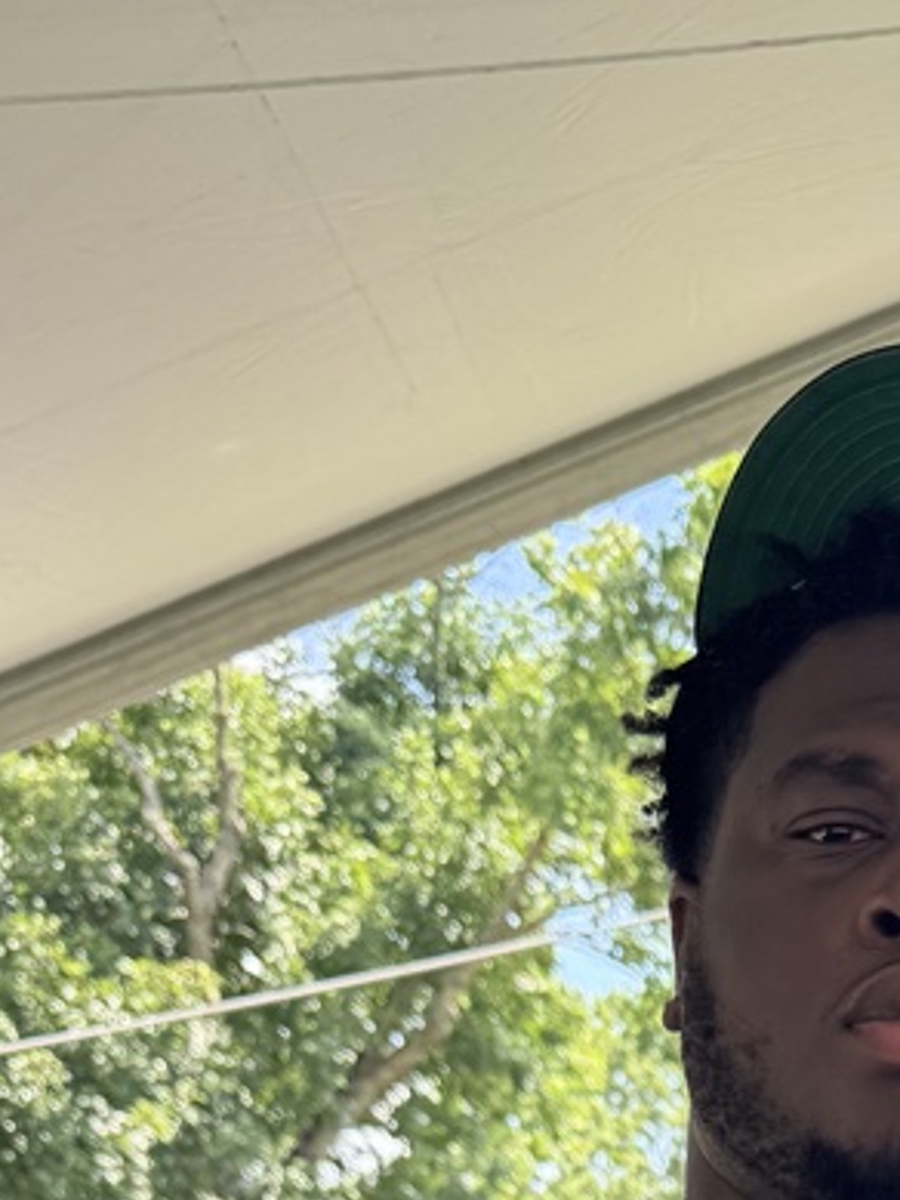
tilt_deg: -6.5
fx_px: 3361
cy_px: 2008
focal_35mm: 97
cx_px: 1268
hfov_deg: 14.4
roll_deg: -2.9
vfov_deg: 17.3
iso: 80
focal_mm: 6.76
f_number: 1.78
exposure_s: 1/345
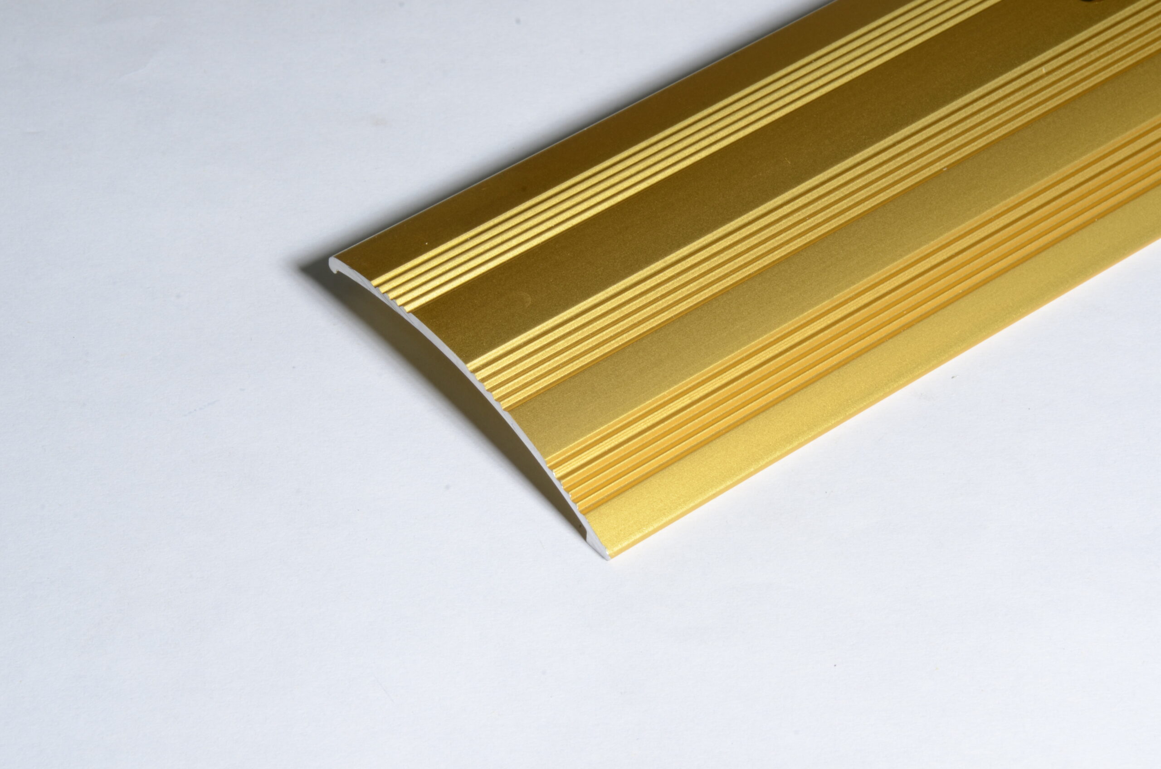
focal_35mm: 112
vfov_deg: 12.1
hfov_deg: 18.2
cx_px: 580
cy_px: 384
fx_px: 3621
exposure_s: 1/10
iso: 160
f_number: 25
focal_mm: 75
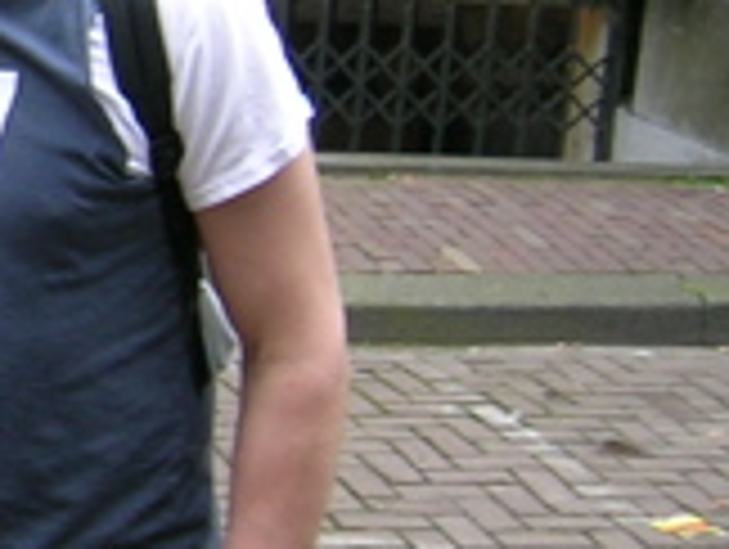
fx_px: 2911
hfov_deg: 12.9
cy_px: 144
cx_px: -616
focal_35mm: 138
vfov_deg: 10.8
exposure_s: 1/55.5
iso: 50
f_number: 2.8
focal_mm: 5.4
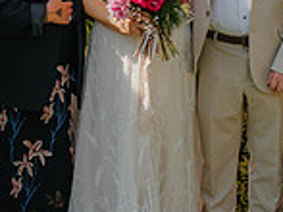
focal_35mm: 134
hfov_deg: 14.7
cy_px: -28
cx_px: 142
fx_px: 1095
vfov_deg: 10.9
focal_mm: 35
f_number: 2.8
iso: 100
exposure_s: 1/1250
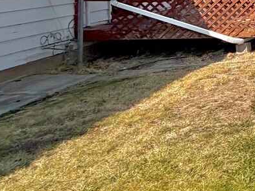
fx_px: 420
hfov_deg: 21.5
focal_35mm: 57
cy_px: -43
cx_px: 461
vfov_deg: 23.3
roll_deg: -0.4
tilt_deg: +0.4
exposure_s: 1/1698
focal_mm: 2.22
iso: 20
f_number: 2.2
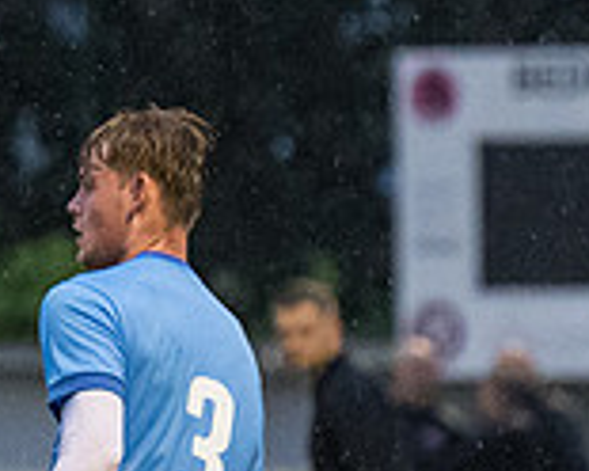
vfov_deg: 1.5
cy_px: 804
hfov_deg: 1.9
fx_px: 17519
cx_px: 893
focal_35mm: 1005
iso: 4000
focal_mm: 140
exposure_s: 1/1000
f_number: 2.8
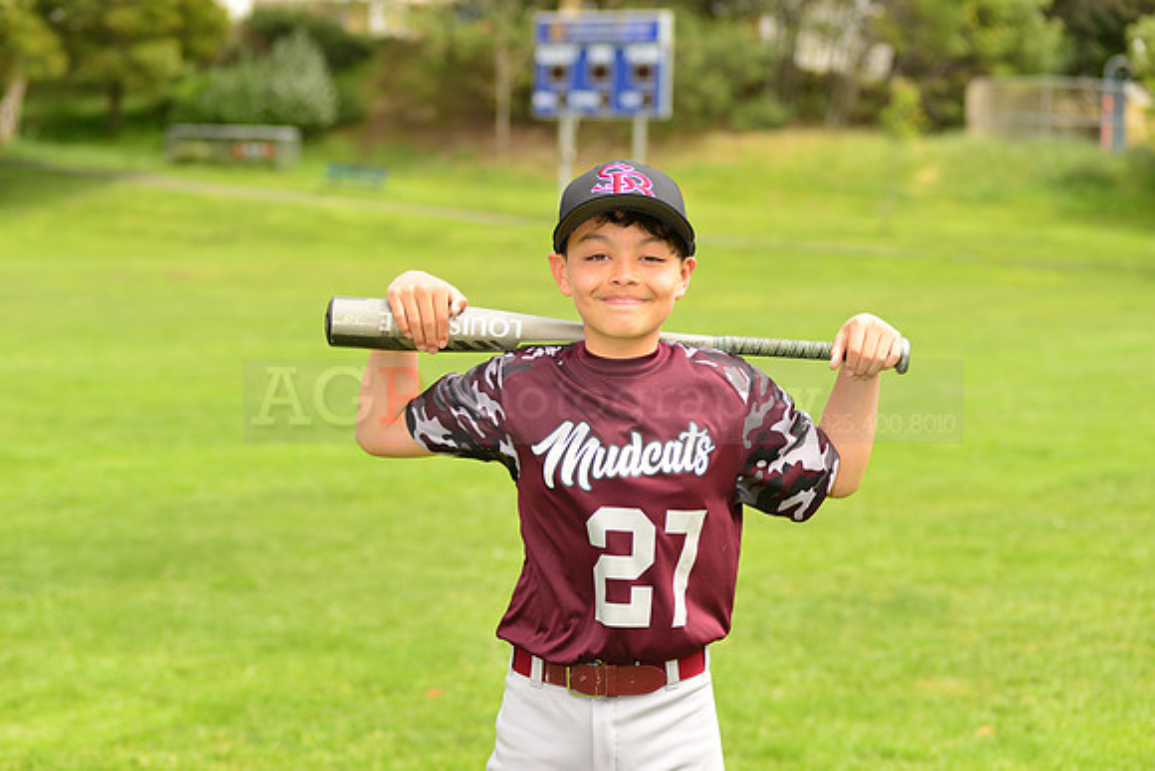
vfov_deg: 14.4
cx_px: 578
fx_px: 3048
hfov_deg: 21.5
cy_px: 386
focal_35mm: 95
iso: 100
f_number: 5
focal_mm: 95
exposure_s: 1/250
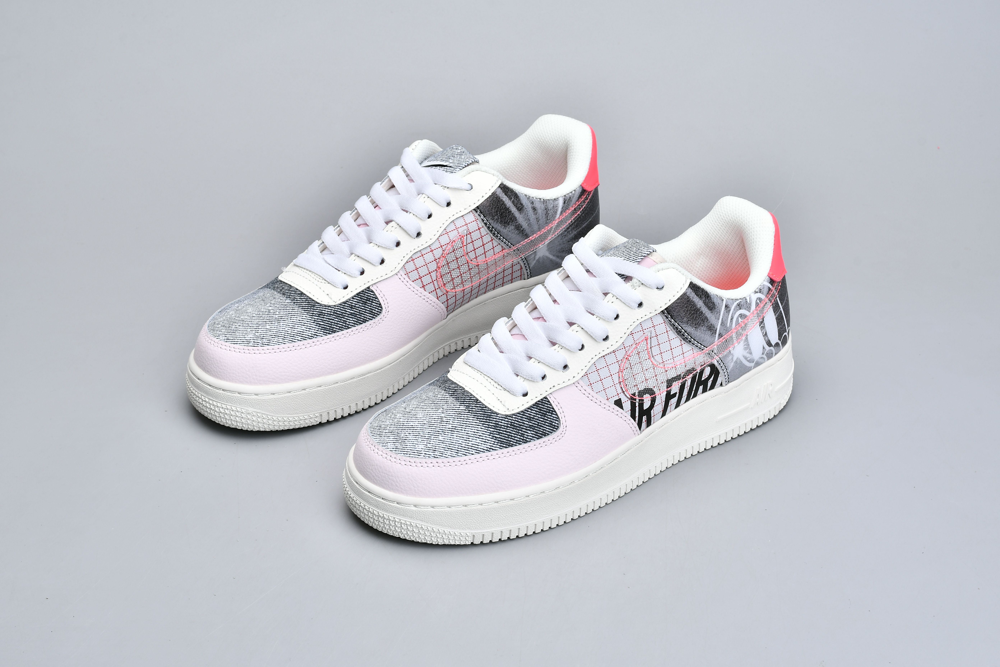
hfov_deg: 27.0
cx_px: 500
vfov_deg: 18.2
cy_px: 334
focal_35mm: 75
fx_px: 2083
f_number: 14
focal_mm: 50
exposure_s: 1/125
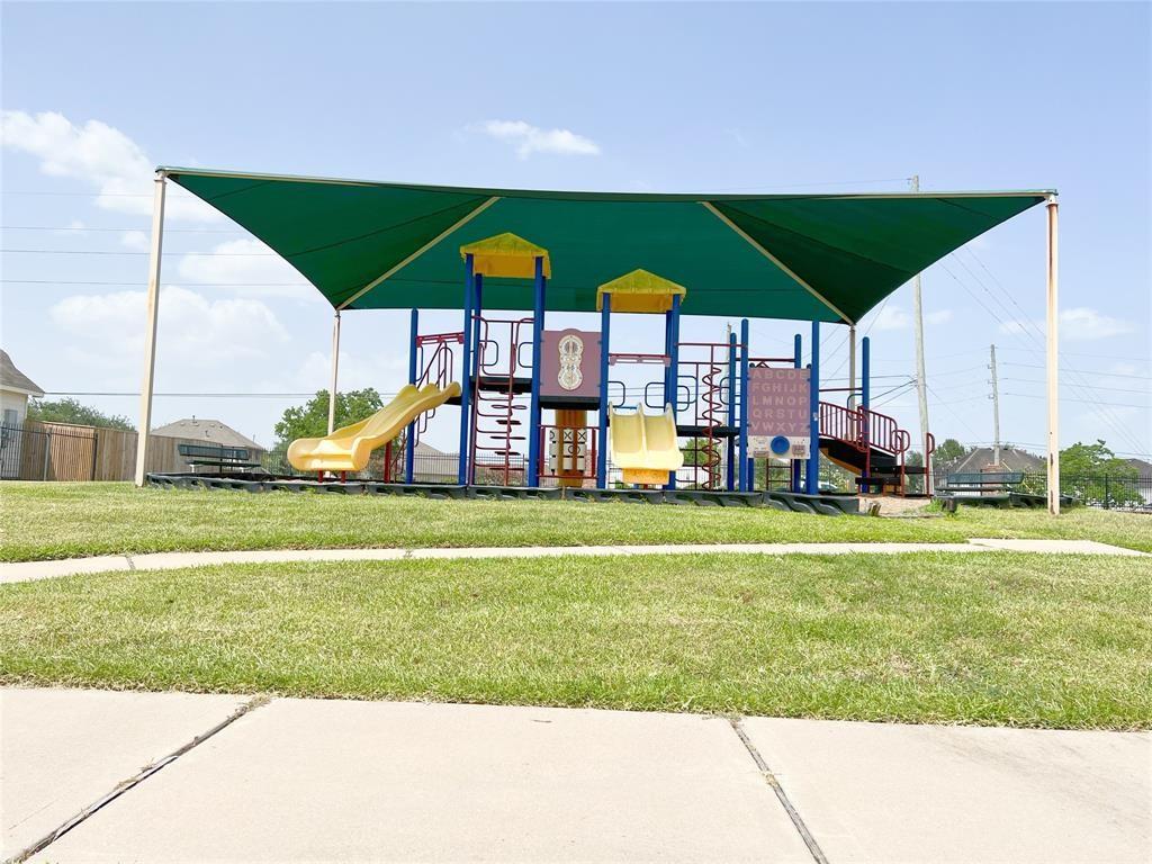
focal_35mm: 26
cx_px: 576
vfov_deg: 53.1
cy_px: 432
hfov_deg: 67.3
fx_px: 865
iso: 50
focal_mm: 5.7
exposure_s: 1/4831
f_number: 1.5
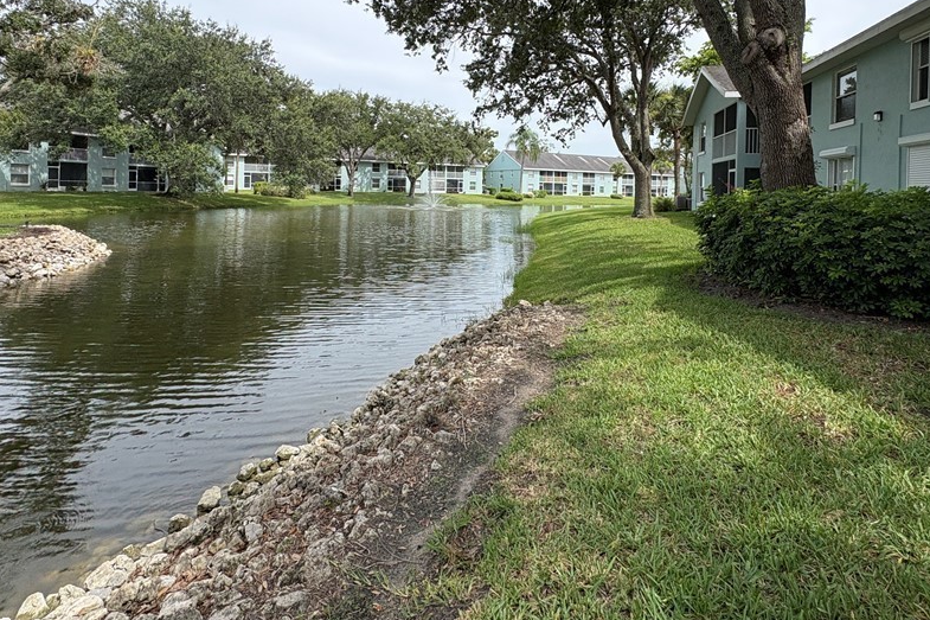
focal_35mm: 19
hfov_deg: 86.9
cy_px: 192
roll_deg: -1.1
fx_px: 491
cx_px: 472
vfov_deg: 62.4
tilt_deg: -0.4
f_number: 2.2
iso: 50
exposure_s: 1/1094
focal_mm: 2.22
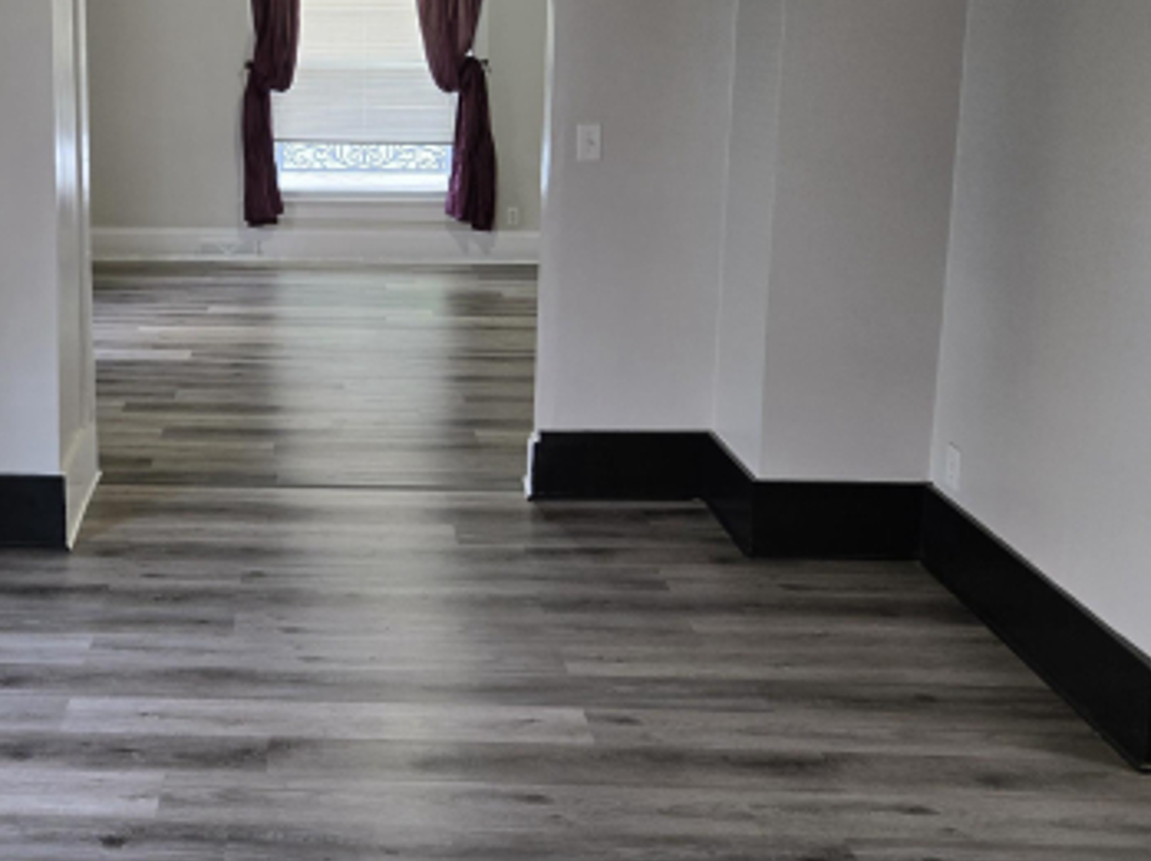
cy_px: 257
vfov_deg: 32.4
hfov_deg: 41.5
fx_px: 1462
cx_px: 262
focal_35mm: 44
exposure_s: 1/120
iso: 160
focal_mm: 5.4
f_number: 1.8
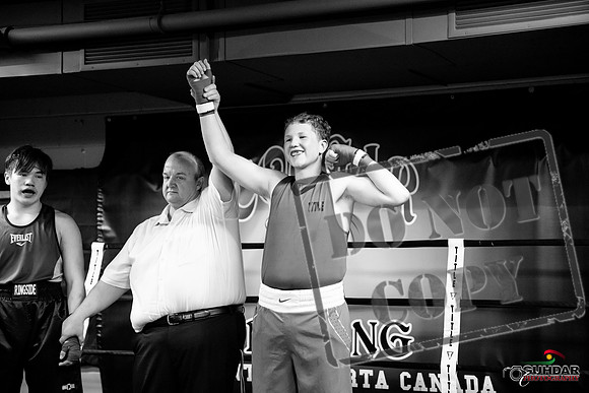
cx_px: 294
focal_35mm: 70
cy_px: 196
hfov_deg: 28.8
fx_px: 1145
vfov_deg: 19.5
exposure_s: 1/1000
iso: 10000
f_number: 2.8
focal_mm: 70
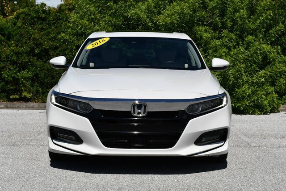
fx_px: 636
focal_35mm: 80
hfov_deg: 25.3
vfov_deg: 17.1
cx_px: 143
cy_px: 96
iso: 100
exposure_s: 1/400
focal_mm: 40
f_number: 10
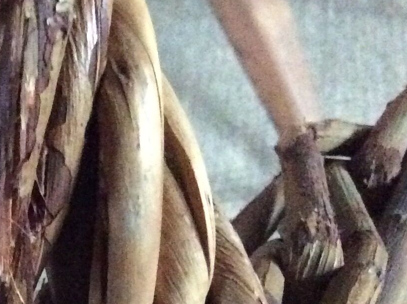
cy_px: 364
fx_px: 1186
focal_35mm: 101
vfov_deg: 14.2
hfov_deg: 18.0
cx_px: -149
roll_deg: -0.8
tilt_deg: -37.8
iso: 800
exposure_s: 1/17
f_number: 2.4
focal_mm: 3.3
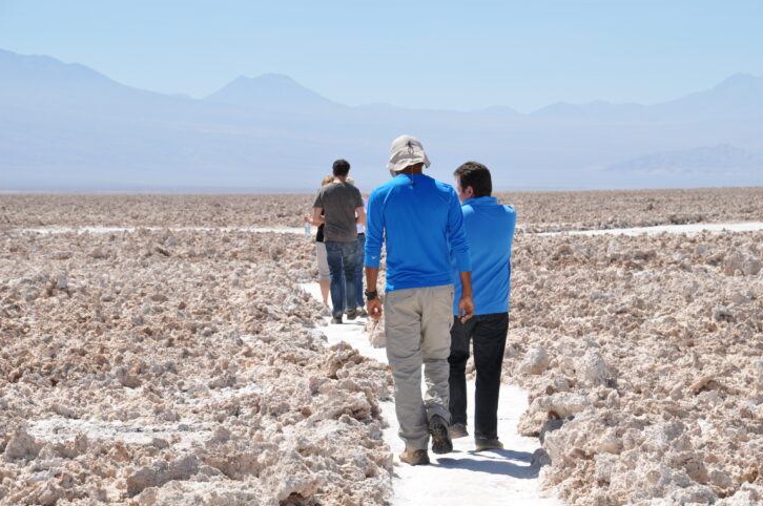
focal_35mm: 111
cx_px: 396
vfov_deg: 12.3
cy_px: 254
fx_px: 2349
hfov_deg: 18.4
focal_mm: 70
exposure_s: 1/500
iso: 200
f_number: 11
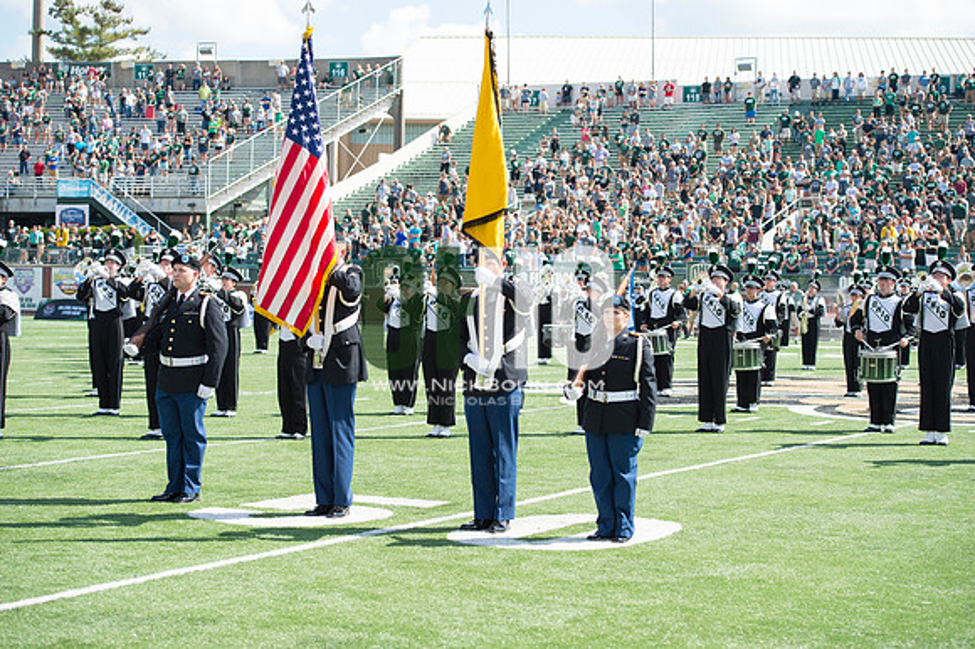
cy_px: 324
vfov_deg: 19.4
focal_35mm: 70
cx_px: 488
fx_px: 1895
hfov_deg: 28.9
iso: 200
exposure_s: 1/1000
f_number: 4.5
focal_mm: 70
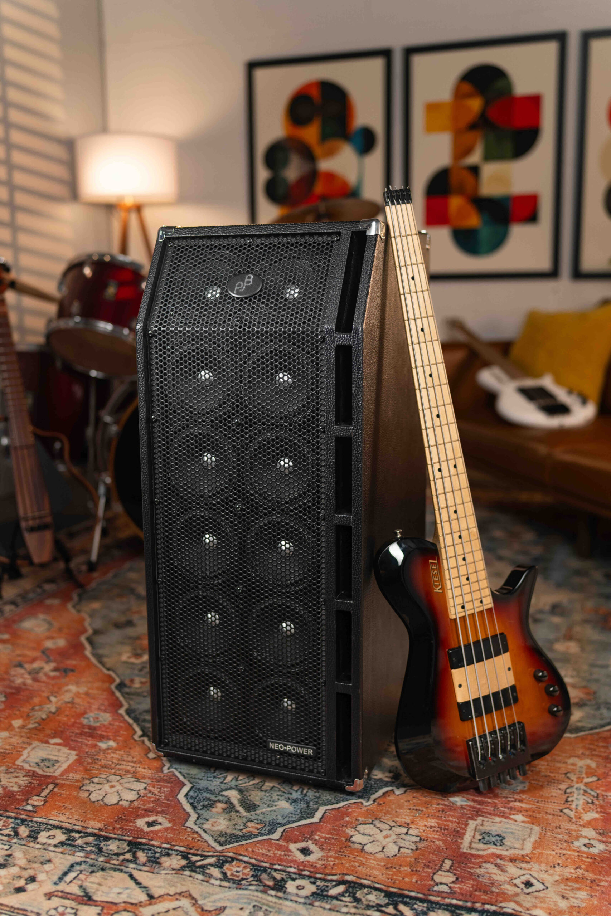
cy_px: 458
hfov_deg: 37.9
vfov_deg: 54.4
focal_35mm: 35
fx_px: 891
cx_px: 306
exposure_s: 1/100
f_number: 1.8
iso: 400
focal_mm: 35
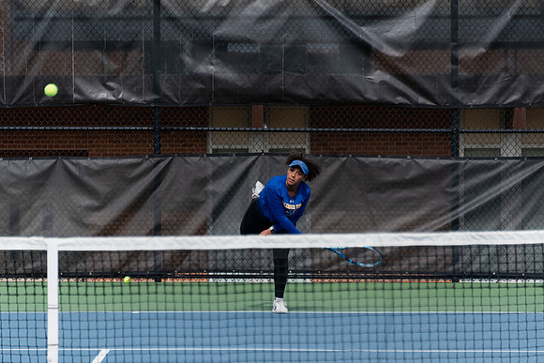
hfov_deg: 8.2
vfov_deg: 5.5
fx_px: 3778
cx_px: 272
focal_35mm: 250
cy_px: 182
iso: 640
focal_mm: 250
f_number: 5.6
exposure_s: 1/2500
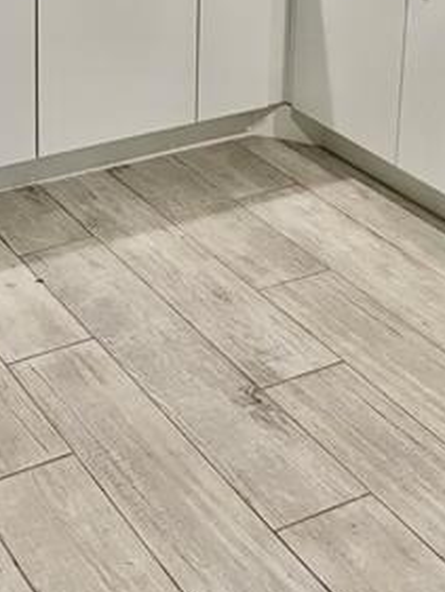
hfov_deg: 20.2
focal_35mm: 71
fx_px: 1216
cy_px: -101
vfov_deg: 24.9
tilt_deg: -13.1
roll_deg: +0.3
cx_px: 15
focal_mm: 4.25
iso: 160
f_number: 1.8
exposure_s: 1/60
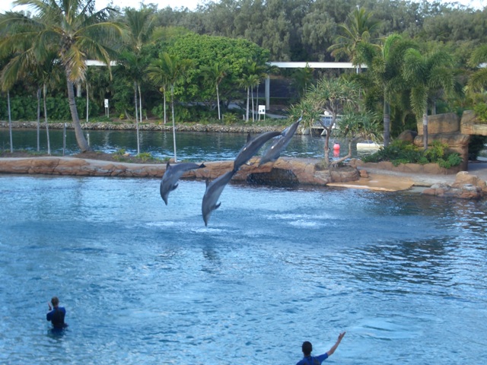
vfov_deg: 19.9
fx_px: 1041
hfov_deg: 26.3
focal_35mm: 74
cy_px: 182
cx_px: 244
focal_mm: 12.2
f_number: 3.9
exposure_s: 1/125
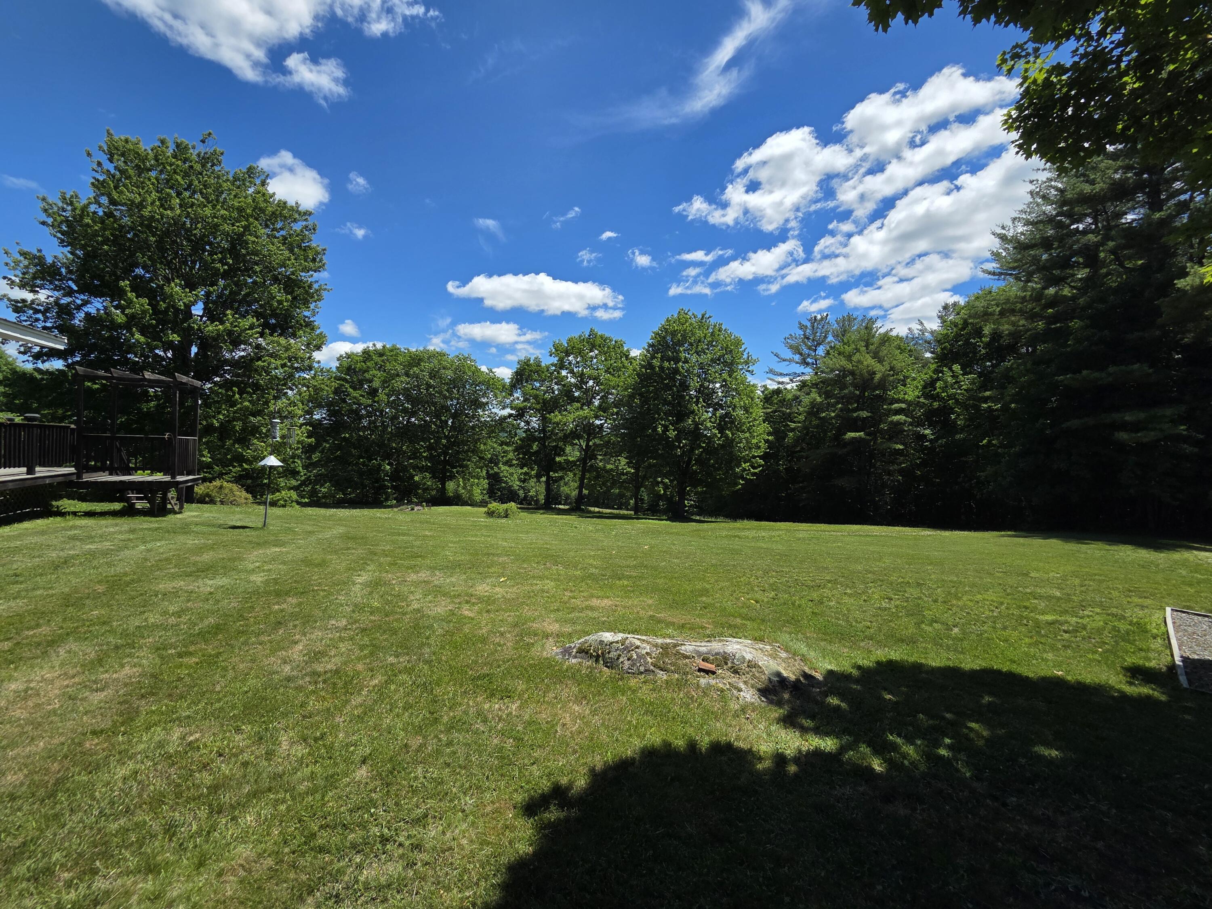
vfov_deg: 89.9
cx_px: 606
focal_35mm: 13
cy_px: 454
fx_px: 455
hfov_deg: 106.2
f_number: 2.2
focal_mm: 2.2
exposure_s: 1/2134
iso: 50
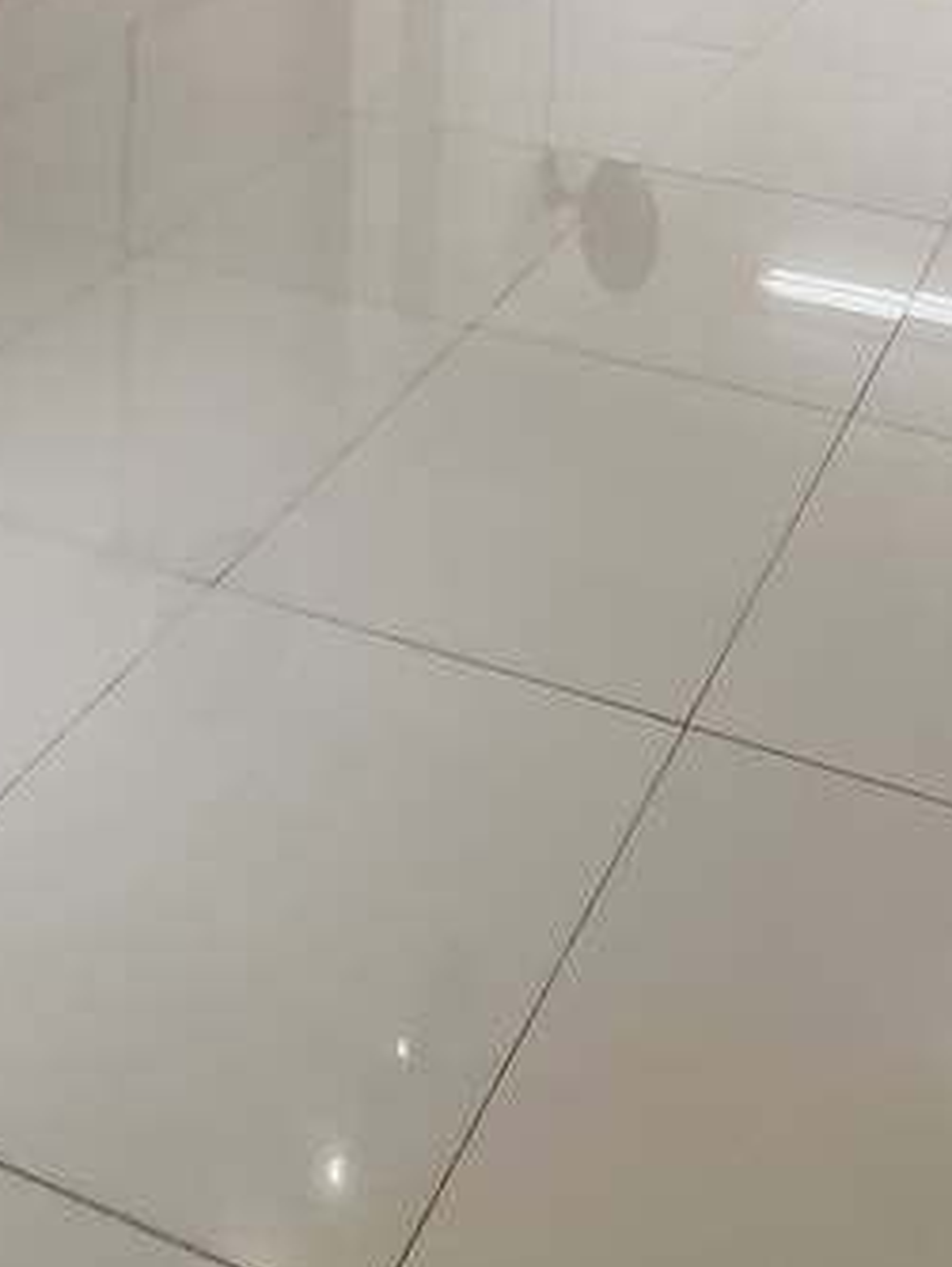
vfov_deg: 32.2
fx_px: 1538
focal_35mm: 42
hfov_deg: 33.0
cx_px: 812
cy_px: -429
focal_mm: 2.2
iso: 125
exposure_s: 1/60
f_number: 2.2
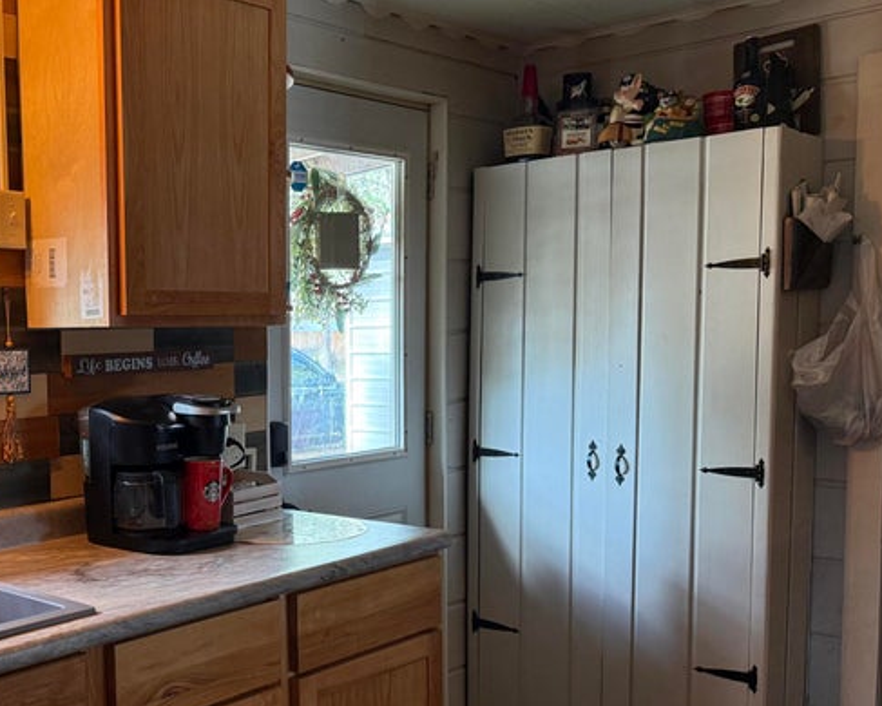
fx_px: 1071
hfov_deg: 42.6
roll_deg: +1.2
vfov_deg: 36.3
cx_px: 166
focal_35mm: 41
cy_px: 433
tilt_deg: -4.8
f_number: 1.78
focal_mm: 6.76
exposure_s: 1/60
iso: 200
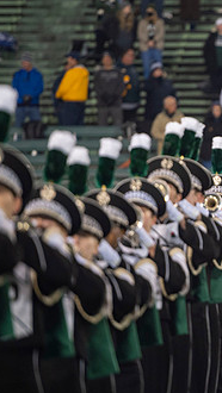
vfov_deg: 5.9
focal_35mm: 368
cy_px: 200
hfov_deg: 3.3
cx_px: 340
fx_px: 3845
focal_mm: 200
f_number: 2.8
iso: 1000
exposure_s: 1/500
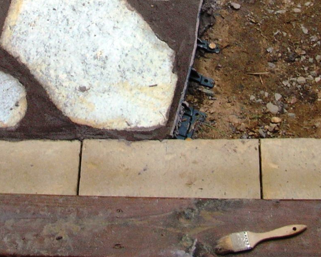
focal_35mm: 100
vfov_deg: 14.6
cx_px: 113
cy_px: -91
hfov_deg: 19.1
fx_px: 950
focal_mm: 5.8
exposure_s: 1/106
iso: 50
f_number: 2.8
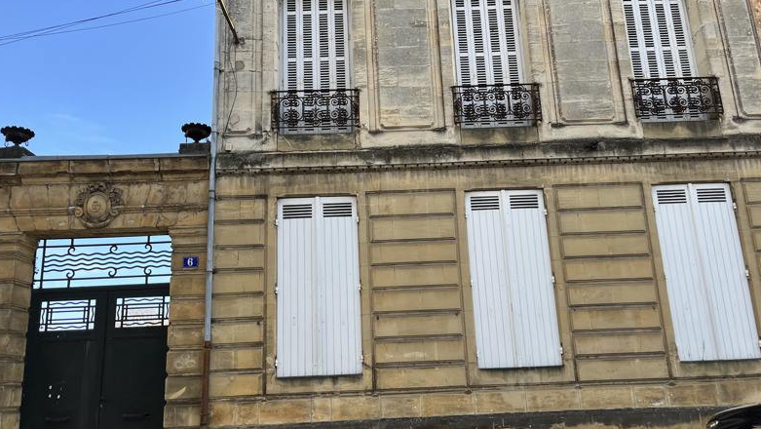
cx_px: 379
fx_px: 585
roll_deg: +1.7
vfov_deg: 40.2
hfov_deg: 66.0
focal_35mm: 29
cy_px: 232
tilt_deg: +14.4
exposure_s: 1/804
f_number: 1.6
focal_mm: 5.1
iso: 50
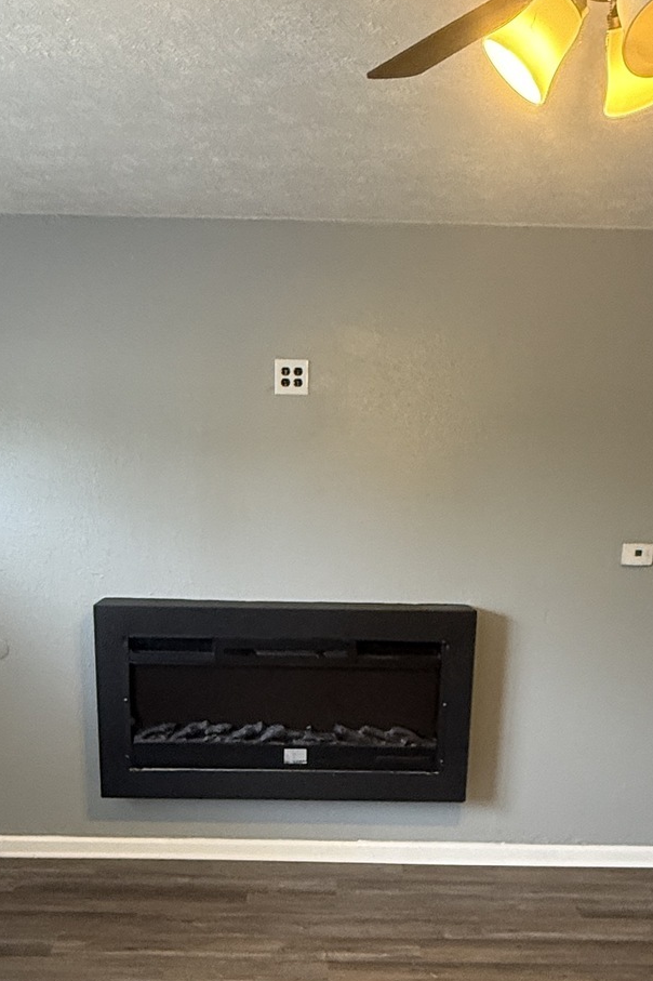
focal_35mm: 37
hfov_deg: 35.9
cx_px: 306
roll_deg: -1.5
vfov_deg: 49.5
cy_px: 754
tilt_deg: -14.4
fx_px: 1007
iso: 400
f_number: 2.2
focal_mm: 2.22
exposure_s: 1/60
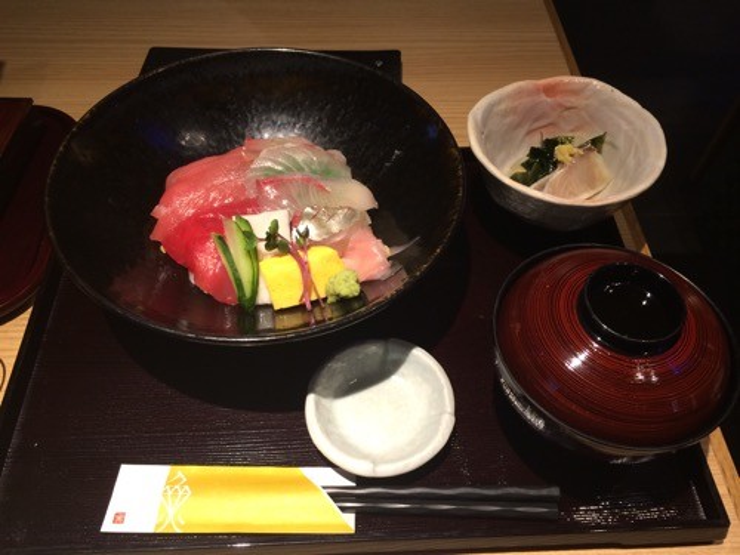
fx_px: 641
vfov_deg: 46.8
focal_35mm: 30
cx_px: 370
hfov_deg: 60.0
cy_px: 278
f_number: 2.2
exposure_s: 1/30
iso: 125
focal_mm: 4.12
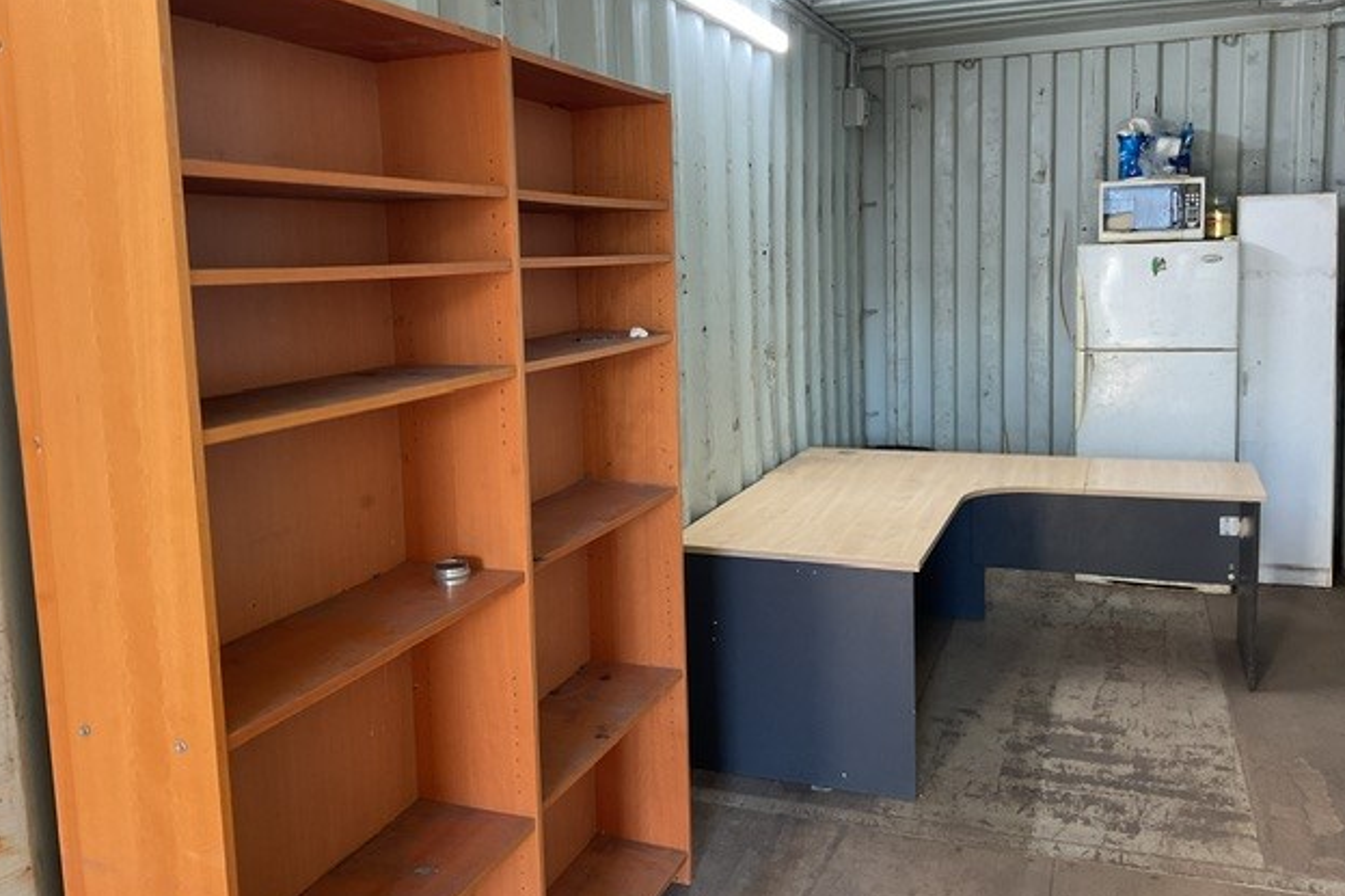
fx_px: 1158
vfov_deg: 42.2
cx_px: 674
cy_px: 391
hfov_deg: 60.3
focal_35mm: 31
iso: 100
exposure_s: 1/60
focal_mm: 3
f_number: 1.8
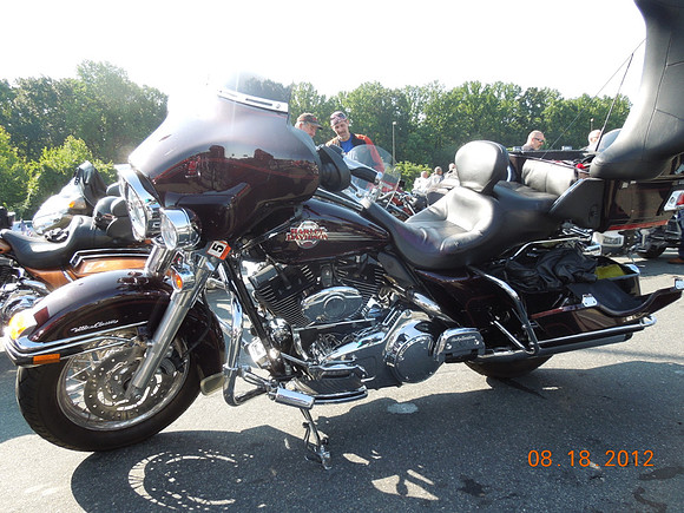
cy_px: 256
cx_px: 342
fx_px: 494
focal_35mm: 25
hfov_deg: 69.4
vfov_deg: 54.9
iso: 100
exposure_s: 1/200
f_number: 3.3
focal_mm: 4.5
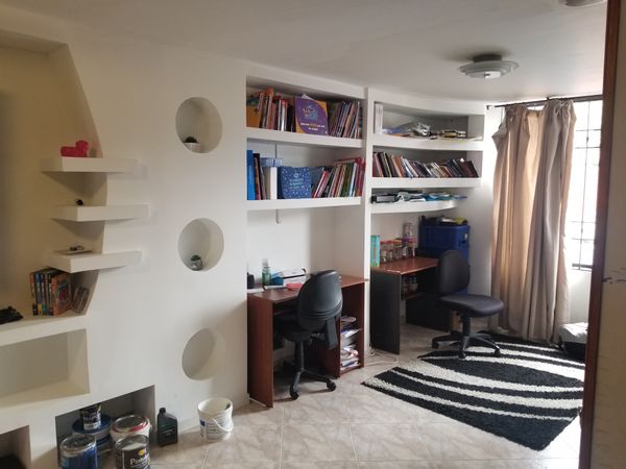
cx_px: 313
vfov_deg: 53.1
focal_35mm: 26
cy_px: 234
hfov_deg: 67.3
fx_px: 470
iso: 160
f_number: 1.7
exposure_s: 1/40
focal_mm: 4.3
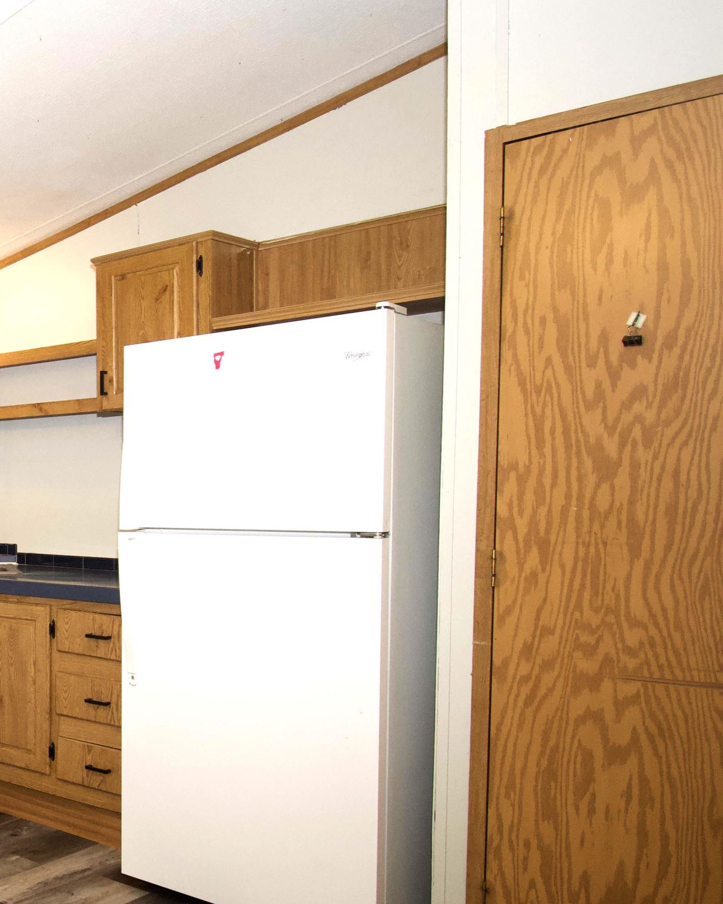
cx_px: -163
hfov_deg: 33.0
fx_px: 961
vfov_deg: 50.0
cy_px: 555
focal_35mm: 36
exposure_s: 1/125
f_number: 5
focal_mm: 13
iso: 1600
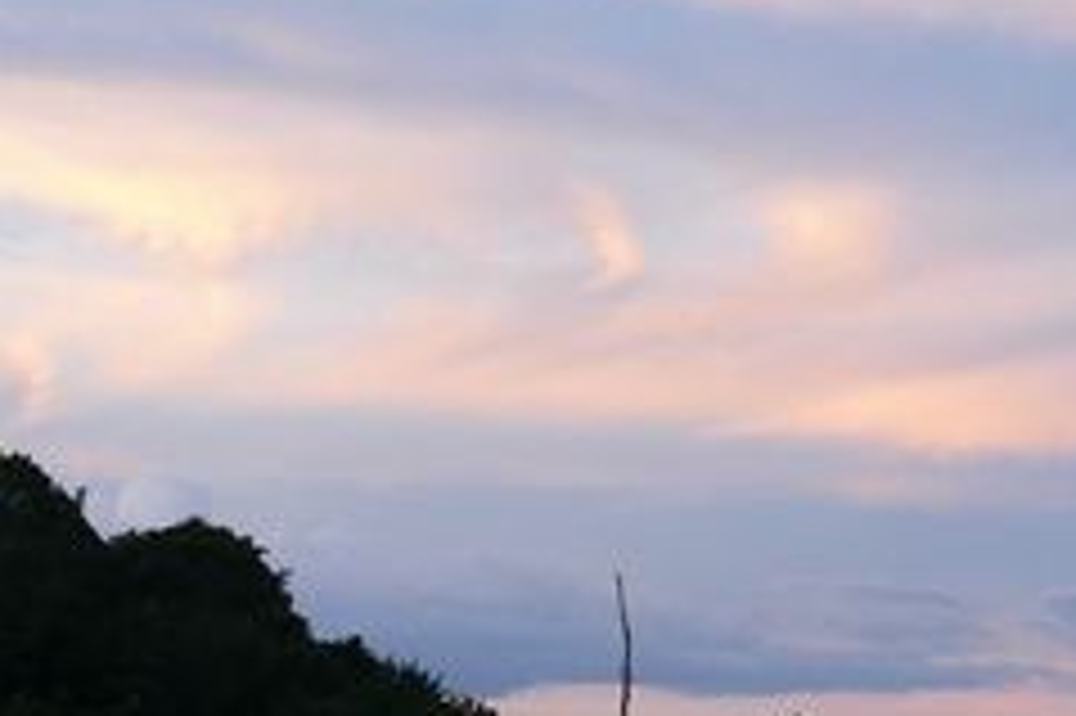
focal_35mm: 132
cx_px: 1373
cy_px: 1144
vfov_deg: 10.0
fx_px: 3942
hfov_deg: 14.9
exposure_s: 1/80
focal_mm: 12.9
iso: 320
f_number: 3.1
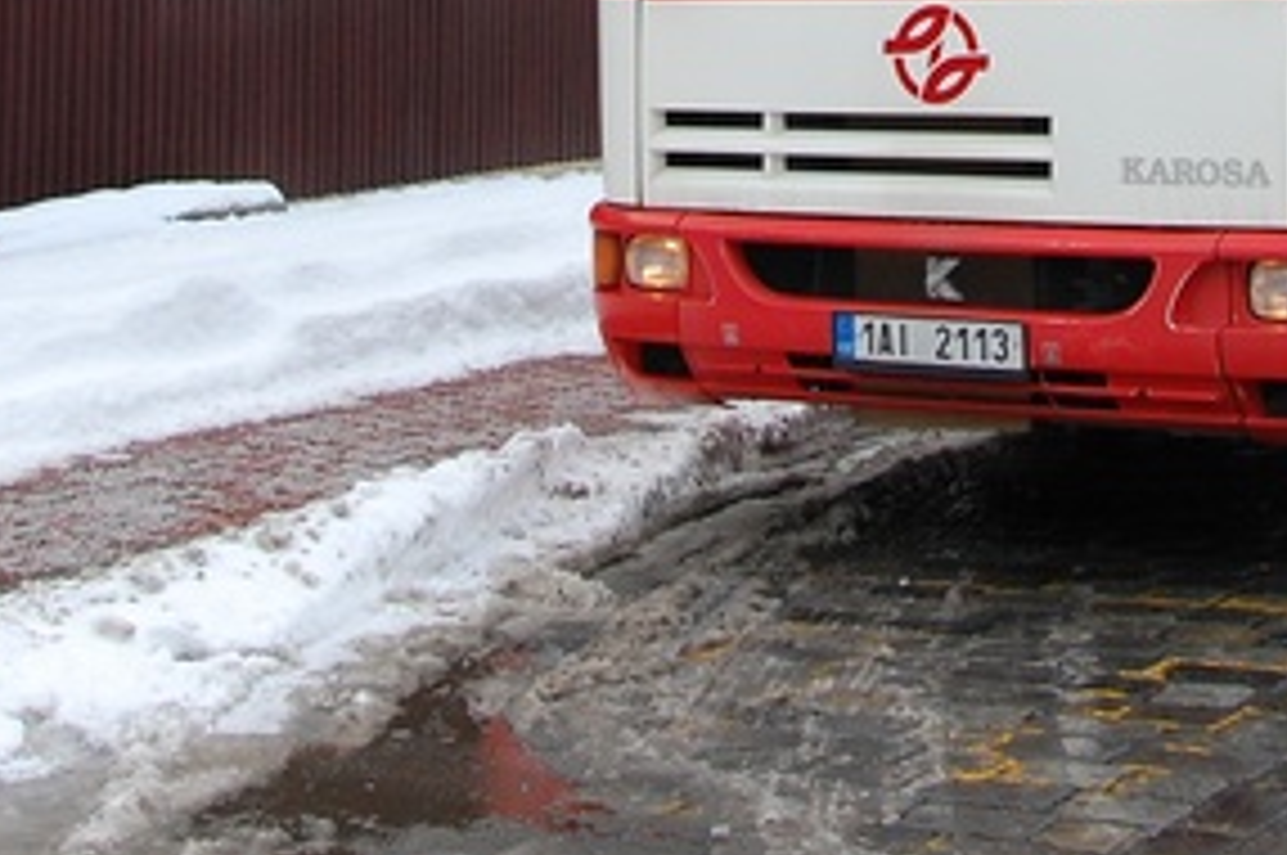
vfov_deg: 12.4
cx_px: 886
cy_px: -468
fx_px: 3714
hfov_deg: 19.6
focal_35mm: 104
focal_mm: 22
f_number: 8
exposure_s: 1/80
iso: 400
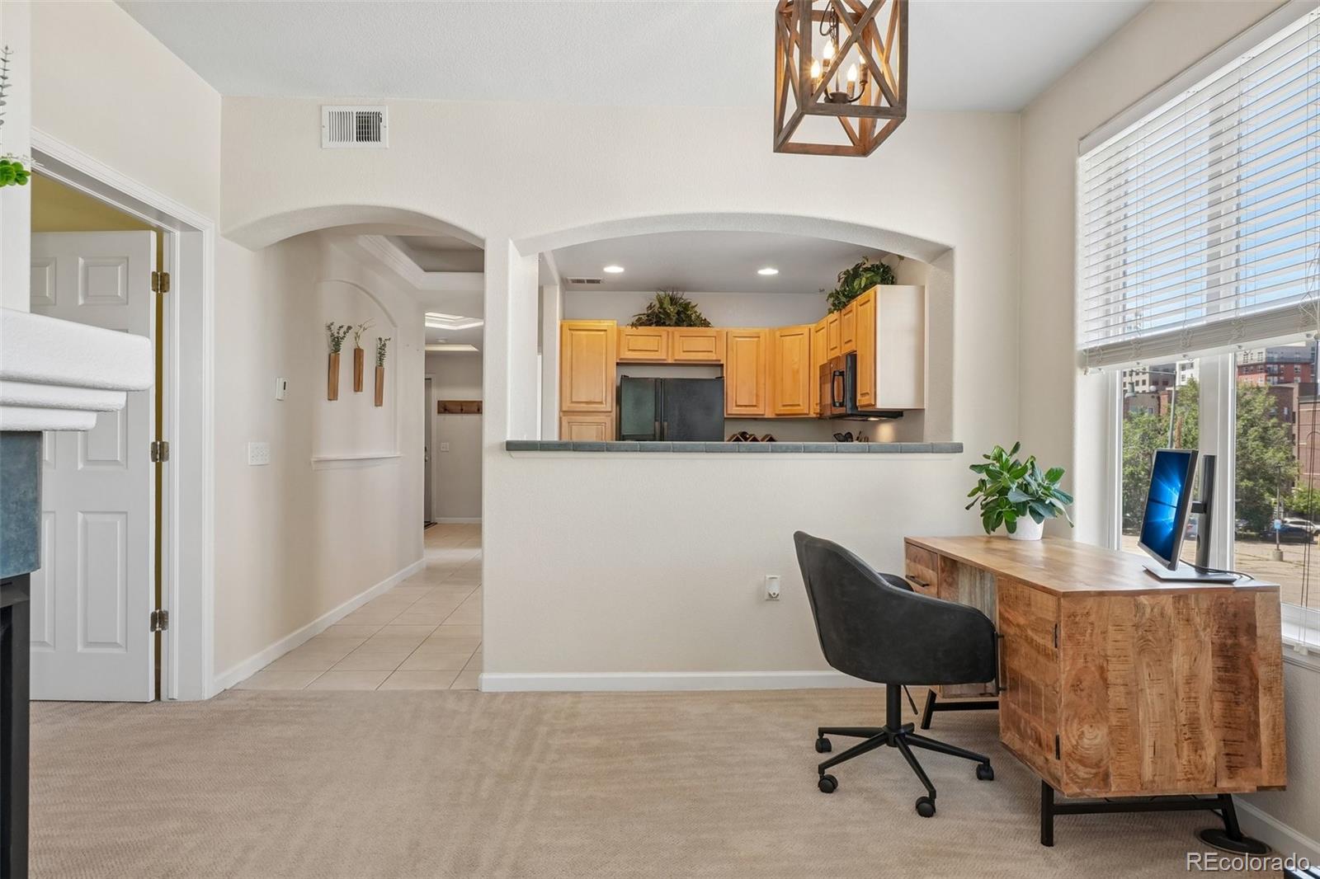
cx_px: 660
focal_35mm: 21
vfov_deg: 59.5
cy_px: 440
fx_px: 770
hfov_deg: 81.2
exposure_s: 1/30
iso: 500
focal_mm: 14
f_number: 8
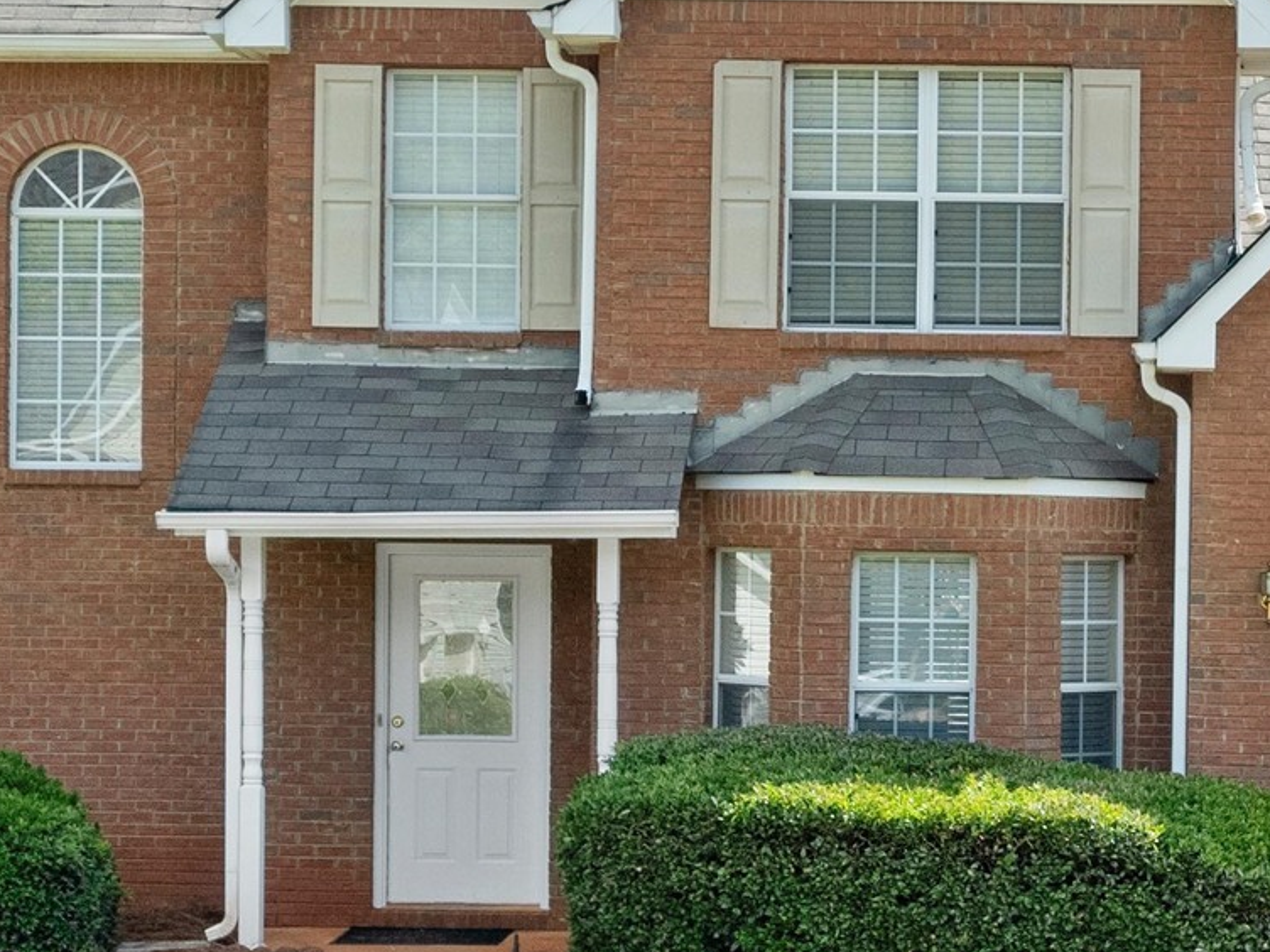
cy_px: 516
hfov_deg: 19.7
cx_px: 1099
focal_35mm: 98
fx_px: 3595
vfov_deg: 15.1
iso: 130
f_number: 2.8
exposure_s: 1/1000
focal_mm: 12.29
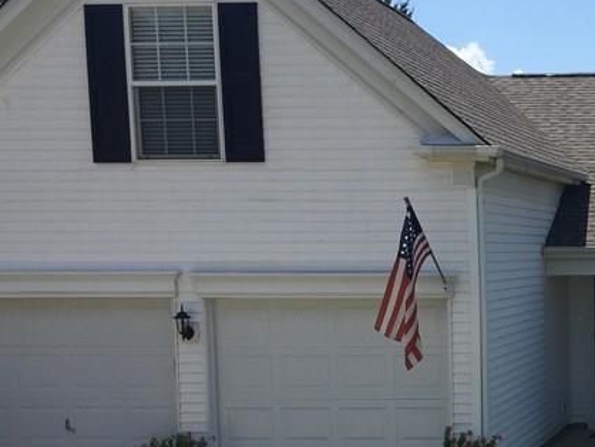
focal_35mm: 71
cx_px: 703
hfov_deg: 24.9
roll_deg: -1.6
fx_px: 1221
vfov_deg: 20.3
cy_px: 401
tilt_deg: -5.8
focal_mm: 4.15
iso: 32
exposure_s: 1/2198
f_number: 2.2
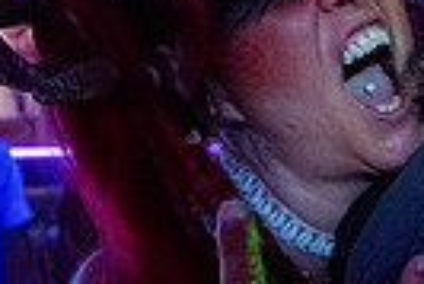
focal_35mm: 61
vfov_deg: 22.3
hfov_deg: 26.3
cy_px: 161
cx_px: 593
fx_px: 719
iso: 2500
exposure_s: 1/200
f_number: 2.8
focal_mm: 14
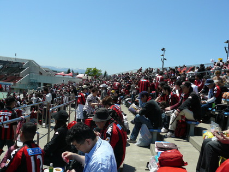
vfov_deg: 39.7
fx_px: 238
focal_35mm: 36
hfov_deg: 51.4
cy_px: 86
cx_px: 114
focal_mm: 6
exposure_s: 1/1000
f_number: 4
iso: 100
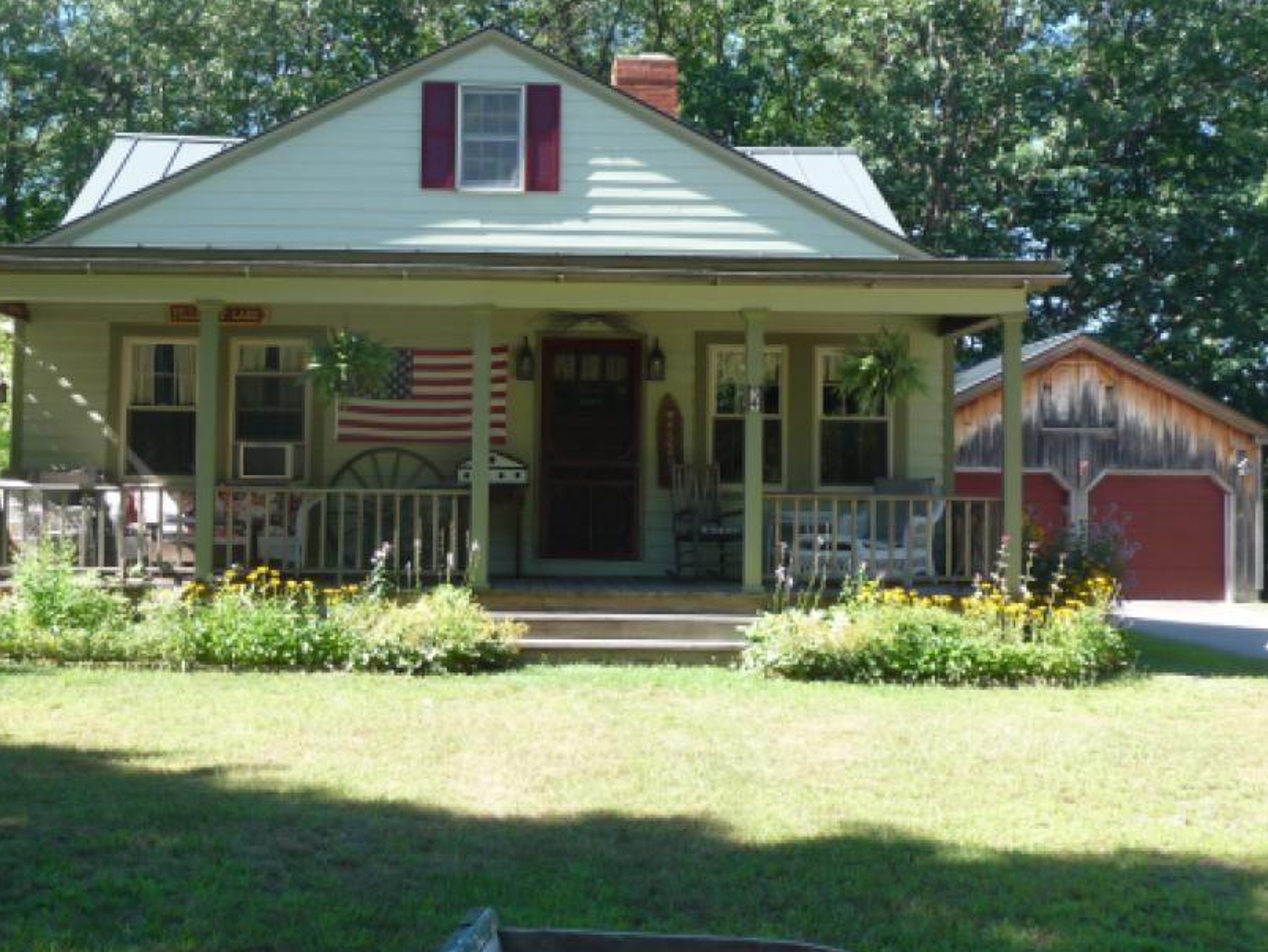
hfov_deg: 37.4
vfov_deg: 28.5
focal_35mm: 51
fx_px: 1869
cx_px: 542
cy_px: 375
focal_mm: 6.7
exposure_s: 1/160
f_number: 3.9
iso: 100
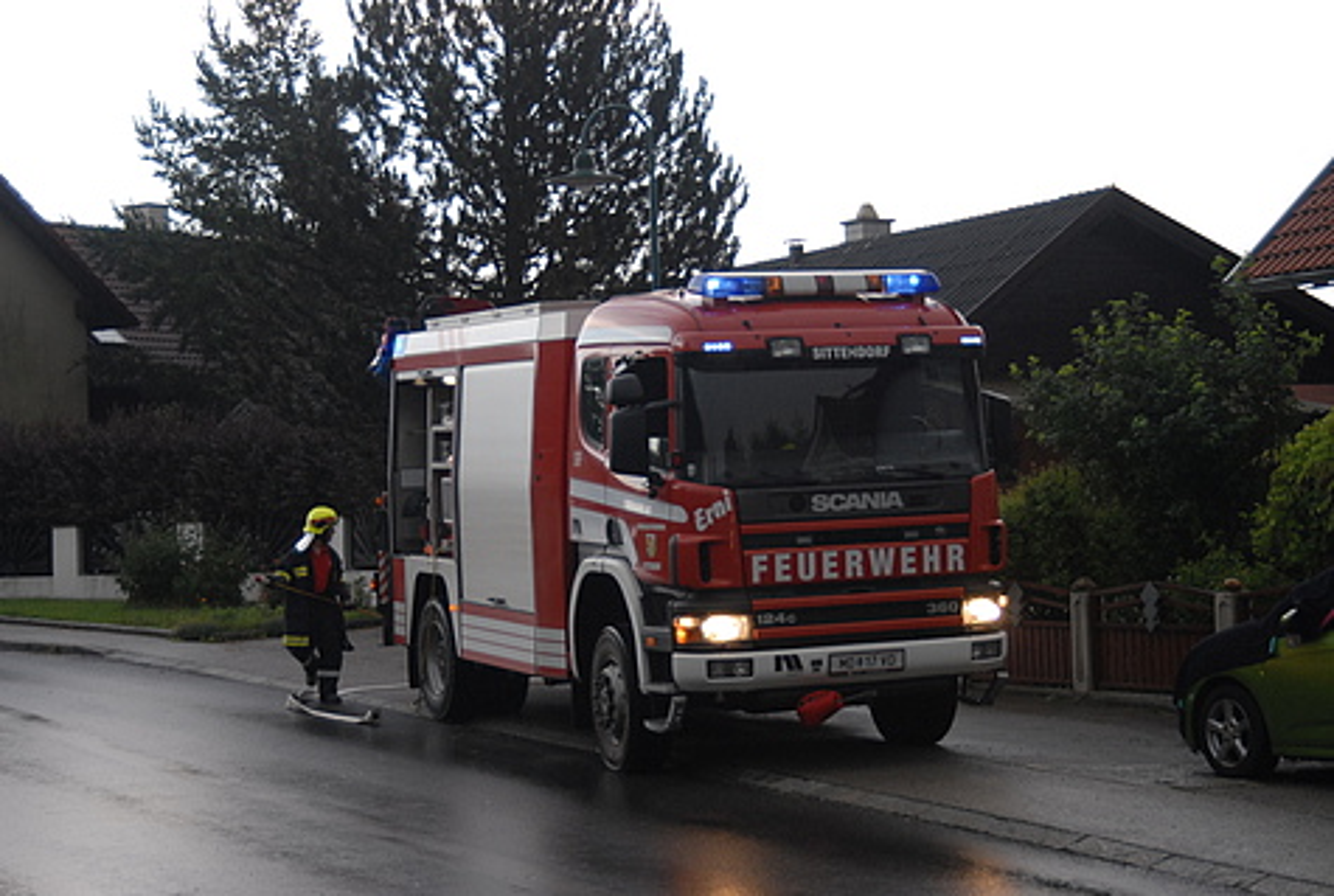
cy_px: 448
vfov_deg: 19.0
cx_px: 667
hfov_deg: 28.0
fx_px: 2674
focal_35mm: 72
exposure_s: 1/80
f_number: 4.8
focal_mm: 48
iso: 400
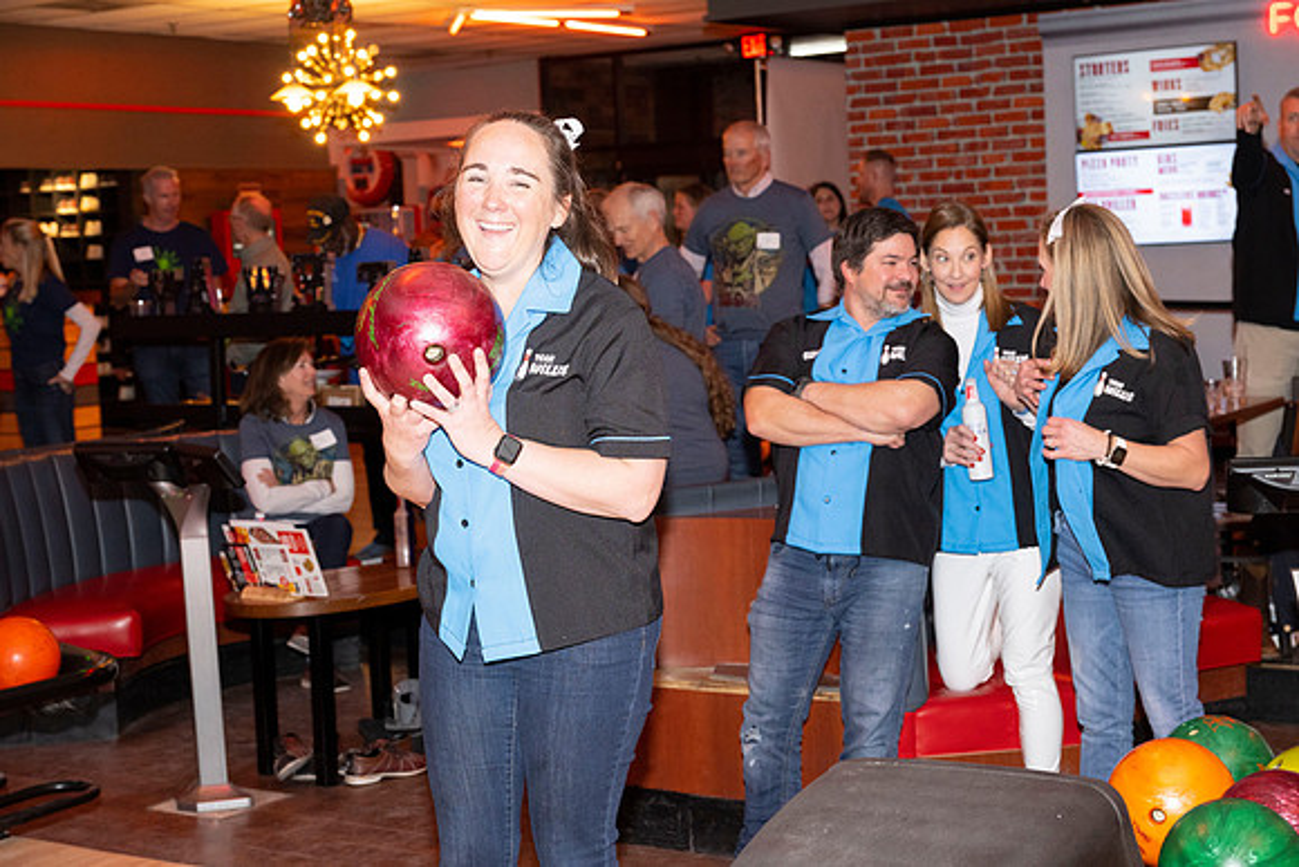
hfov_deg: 35.6
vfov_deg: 24.2
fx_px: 2021
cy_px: 434
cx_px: 650
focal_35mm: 56
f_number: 5.6
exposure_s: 1/100
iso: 2000
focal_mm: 56
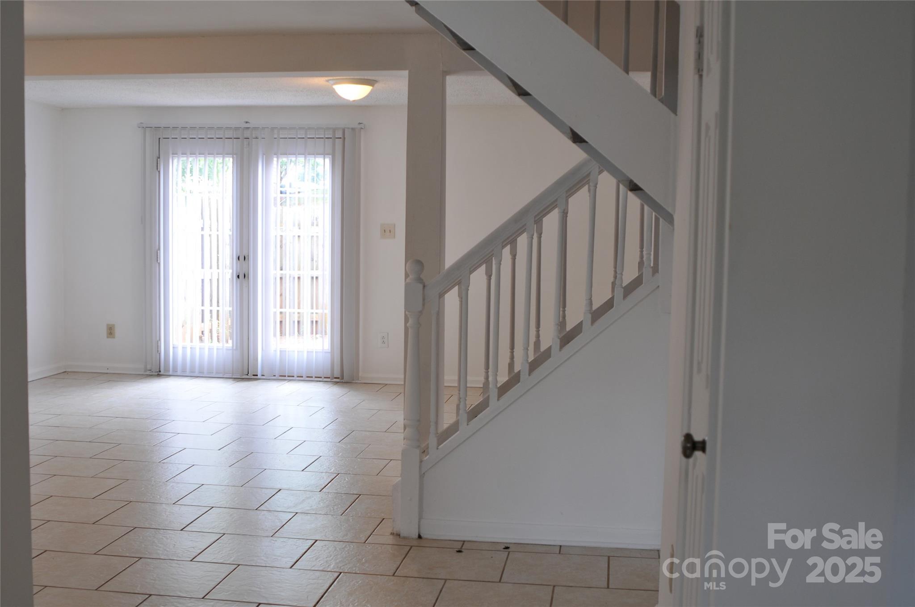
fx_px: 1066
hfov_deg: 46.5
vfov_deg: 31.8
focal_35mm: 42
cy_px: 304
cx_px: 458
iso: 200
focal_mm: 28
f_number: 3.2
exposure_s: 1/40
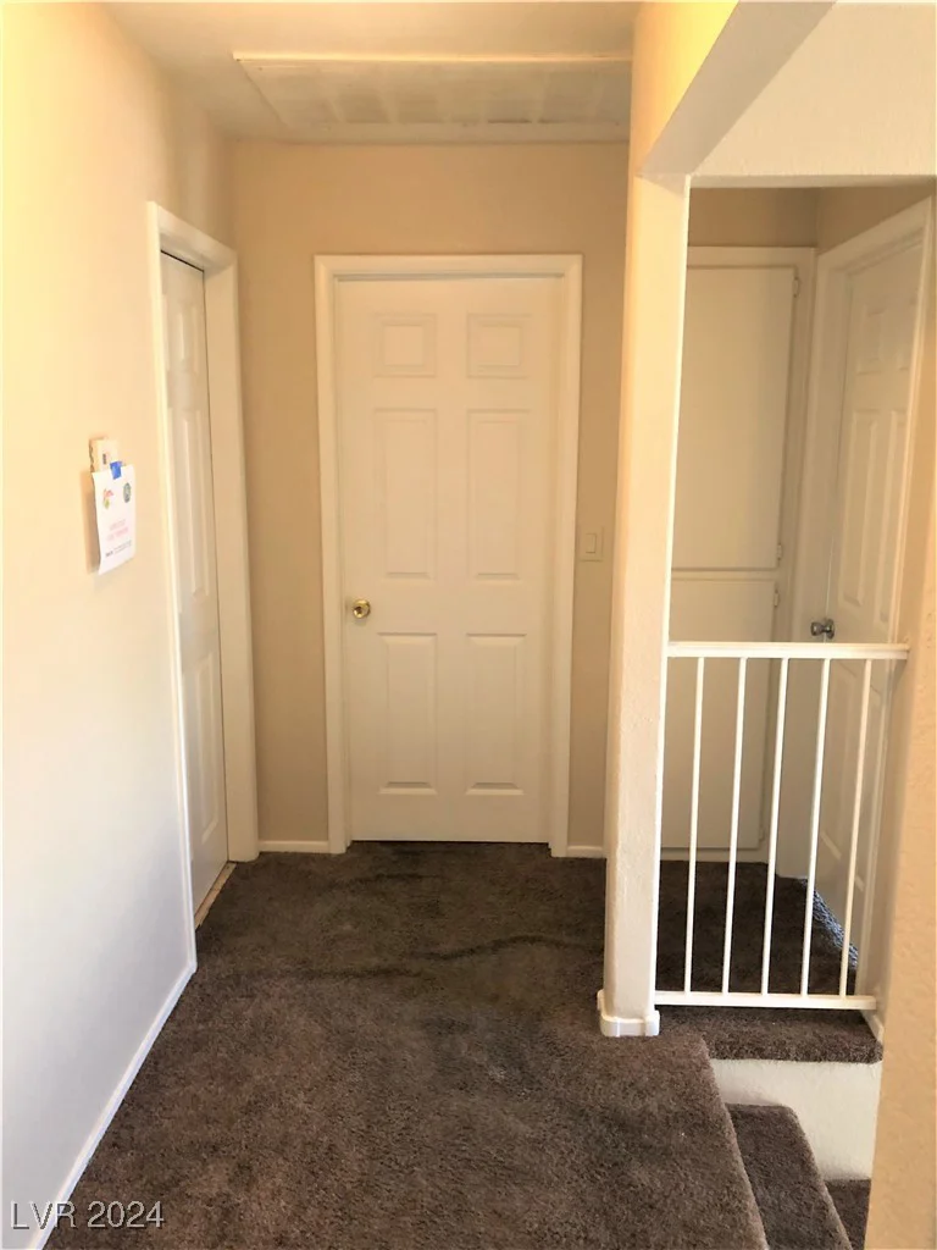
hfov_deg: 49.7
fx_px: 1011
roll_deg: -2.6
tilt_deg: -12.4
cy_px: 625
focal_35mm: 28
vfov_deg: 63.4
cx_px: 468
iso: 100
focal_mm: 4
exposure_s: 1/7
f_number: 1.8
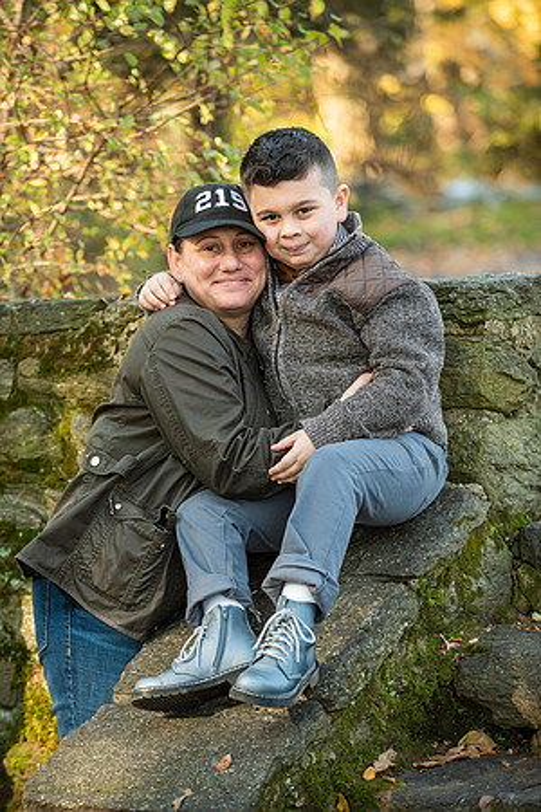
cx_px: 270
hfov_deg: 9.8
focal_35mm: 140
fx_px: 3156
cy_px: 406
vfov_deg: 14.7
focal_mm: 140
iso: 320
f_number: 3.5
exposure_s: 1/200
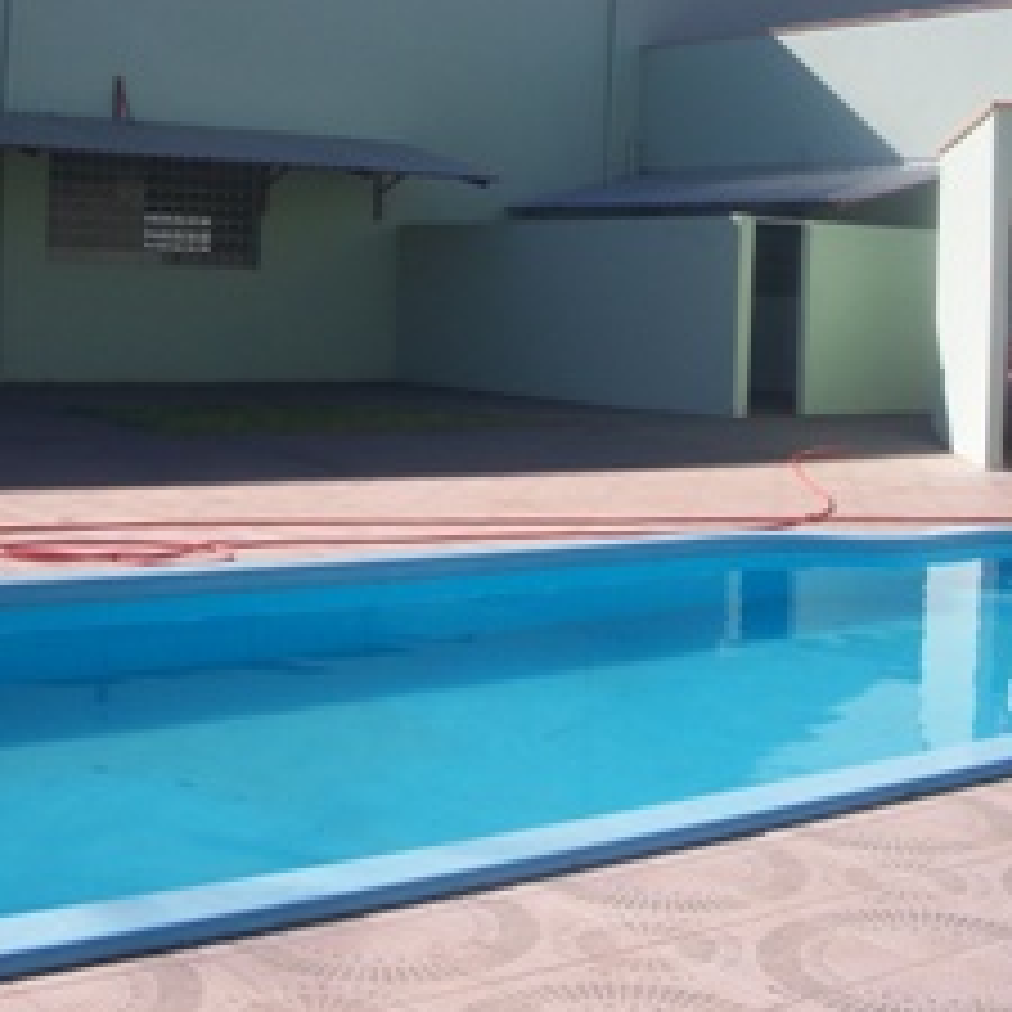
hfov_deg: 31.1
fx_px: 1819
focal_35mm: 55
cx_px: 504
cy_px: 360
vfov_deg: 30.9
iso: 80
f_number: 5.6
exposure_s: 1/400
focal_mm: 6.3
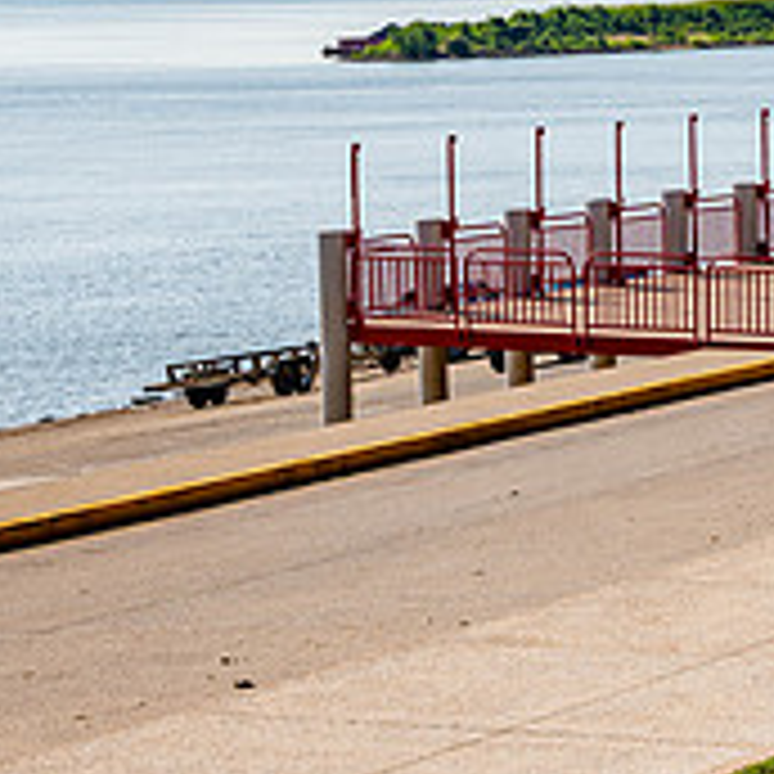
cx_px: 608
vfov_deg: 11.0
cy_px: 101
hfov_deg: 11.0
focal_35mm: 158
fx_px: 3997
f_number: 8
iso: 64
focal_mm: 55
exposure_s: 1/160
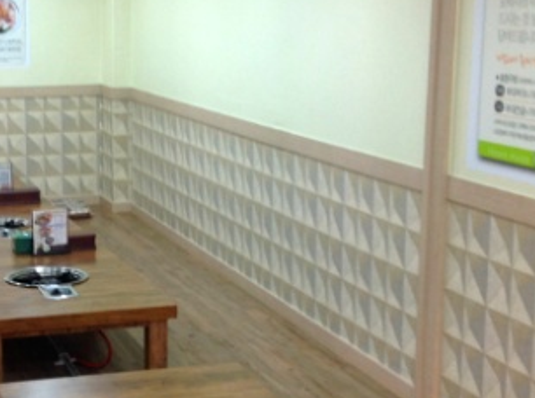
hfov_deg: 24.1
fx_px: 1234
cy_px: 208
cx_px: 105
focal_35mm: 80
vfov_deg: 18.4
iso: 80
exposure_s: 1/20
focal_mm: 4.28
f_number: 2.4
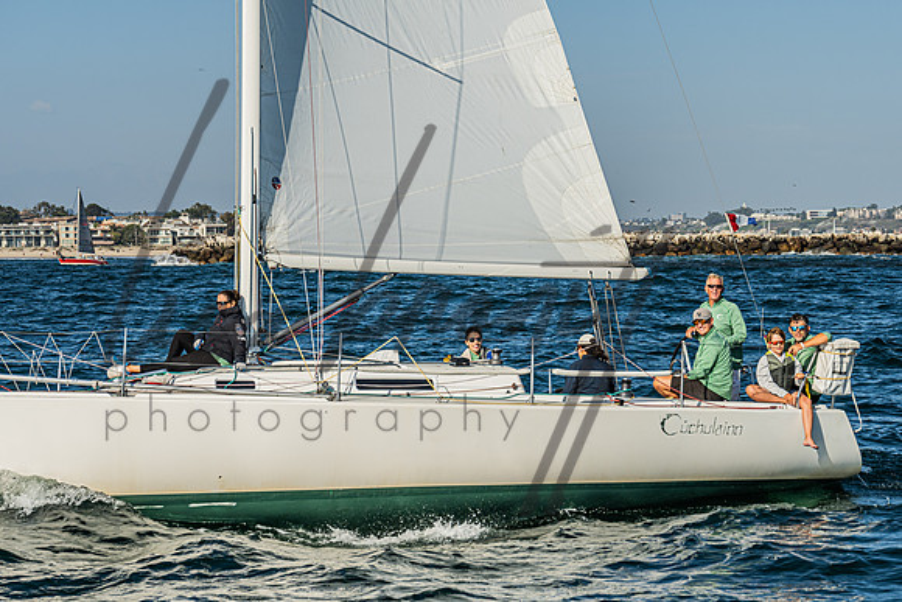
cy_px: 364
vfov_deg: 12.3
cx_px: 454
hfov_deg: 18.4
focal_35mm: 111
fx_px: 2789
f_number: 6.3
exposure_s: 1/1250
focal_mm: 85
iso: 100
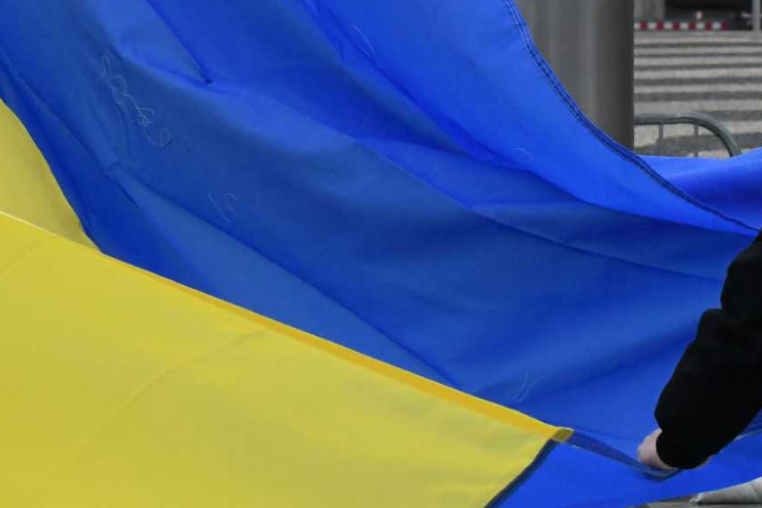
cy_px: -49
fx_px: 5290
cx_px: 264
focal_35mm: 250
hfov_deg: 8.2
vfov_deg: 5.5
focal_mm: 70
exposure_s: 1/6400
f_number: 7.1
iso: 4000
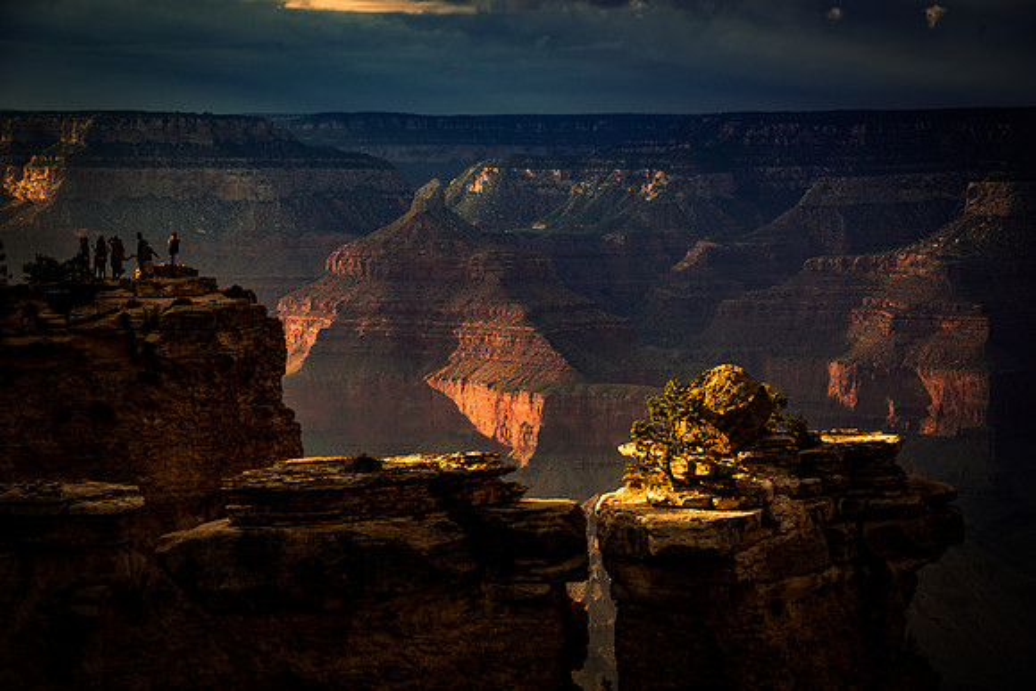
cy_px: 346
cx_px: 518
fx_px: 3454
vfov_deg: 11.4
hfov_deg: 17.1
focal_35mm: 120
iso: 100
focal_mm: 120
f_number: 9
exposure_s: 1/100
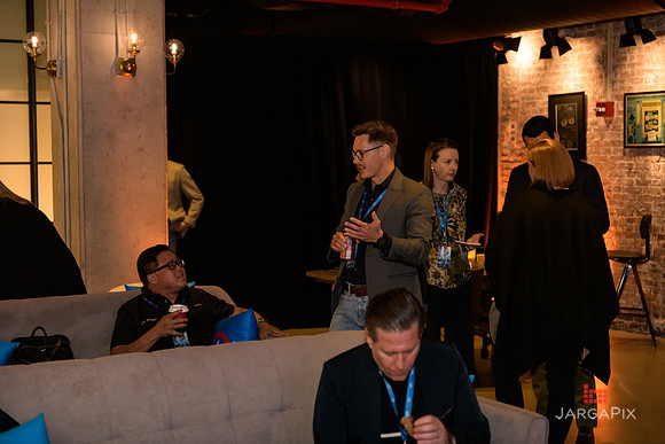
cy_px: 222
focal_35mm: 62
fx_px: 1145
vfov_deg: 21.9
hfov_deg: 32.4
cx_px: 332
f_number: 3.2
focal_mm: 62
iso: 1250
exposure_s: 1/125
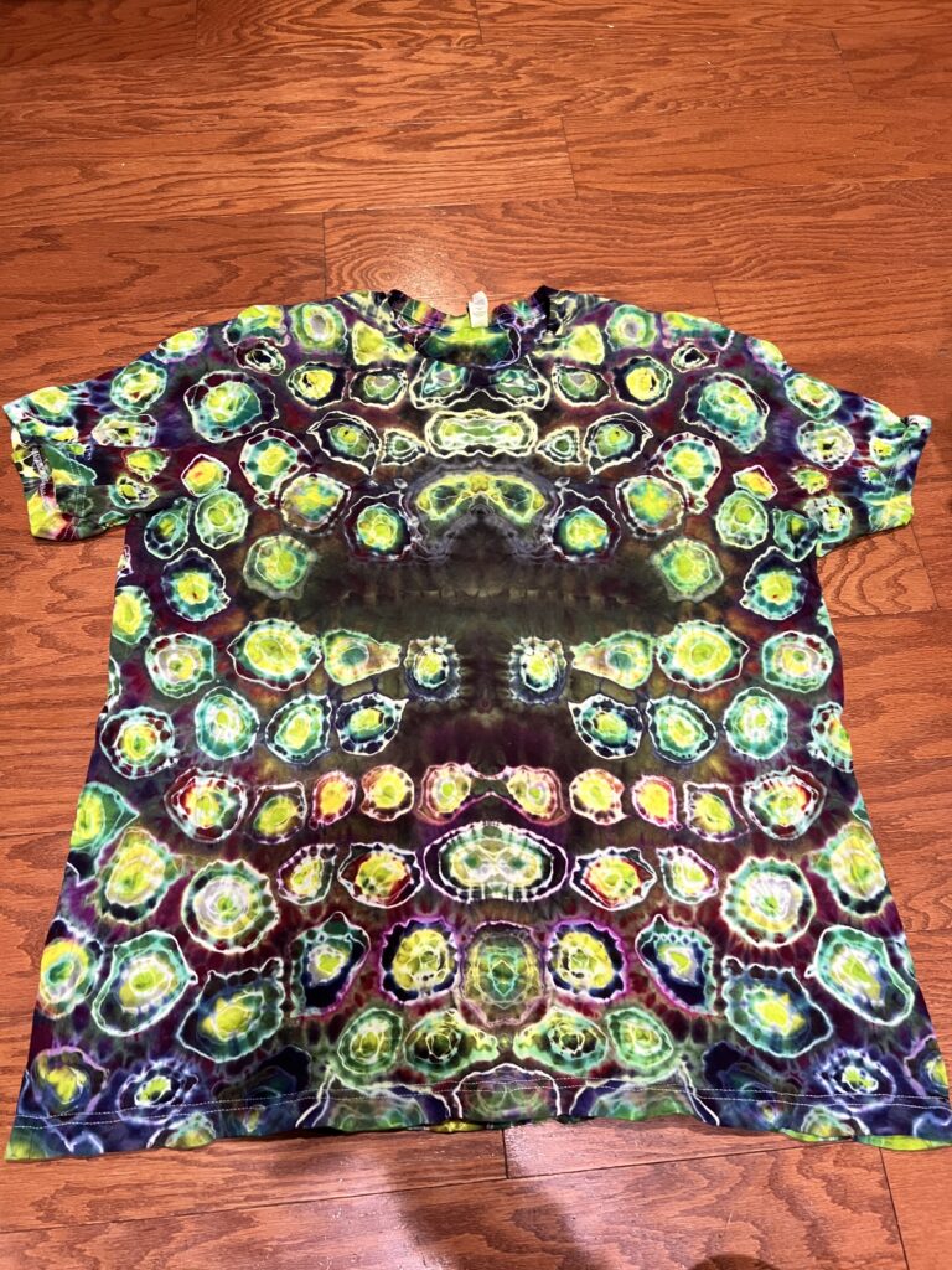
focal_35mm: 26
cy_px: 635
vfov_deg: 67.3
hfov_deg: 53.1
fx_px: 953
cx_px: 476
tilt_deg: -63.7
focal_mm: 5.7
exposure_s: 1/42
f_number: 1.5
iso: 200
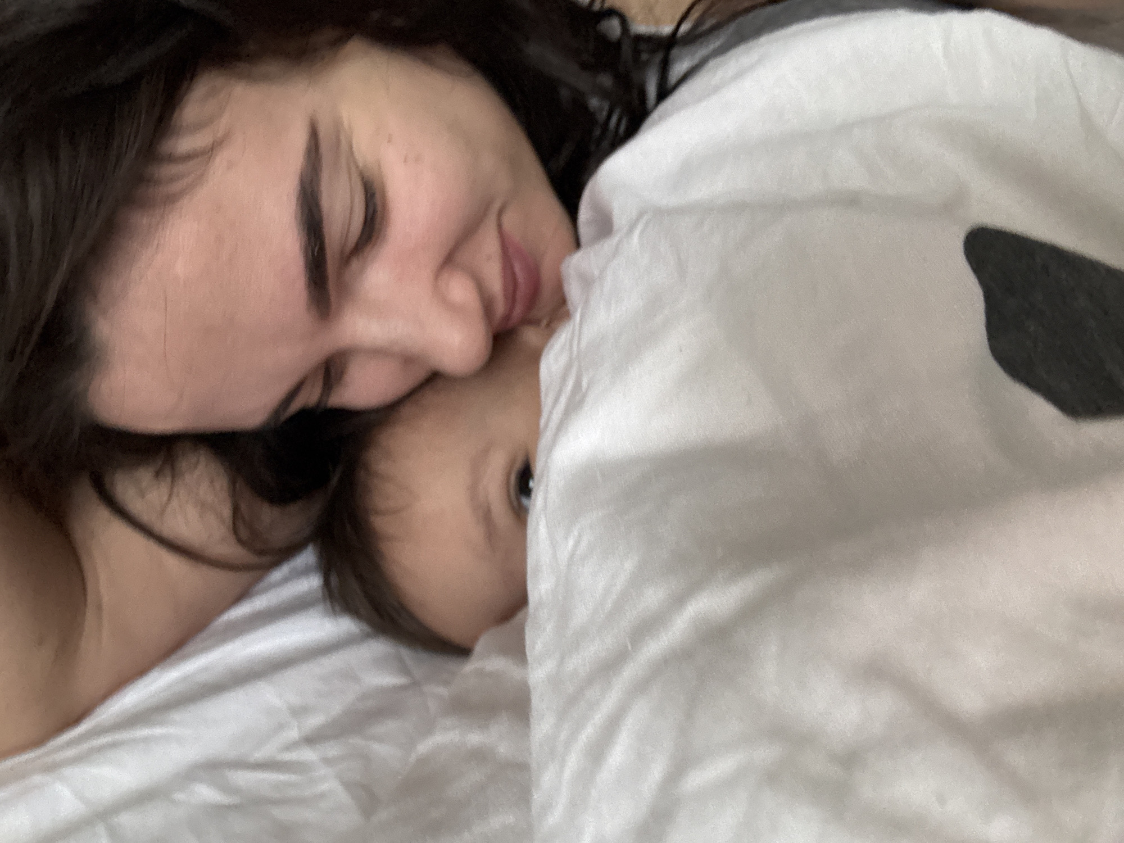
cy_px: 422
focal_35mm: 23
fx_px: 747
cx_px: 562
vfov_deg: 58.9
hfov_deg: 73.9
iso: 320
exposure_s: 1/40
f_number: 1.9
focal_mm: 2.69
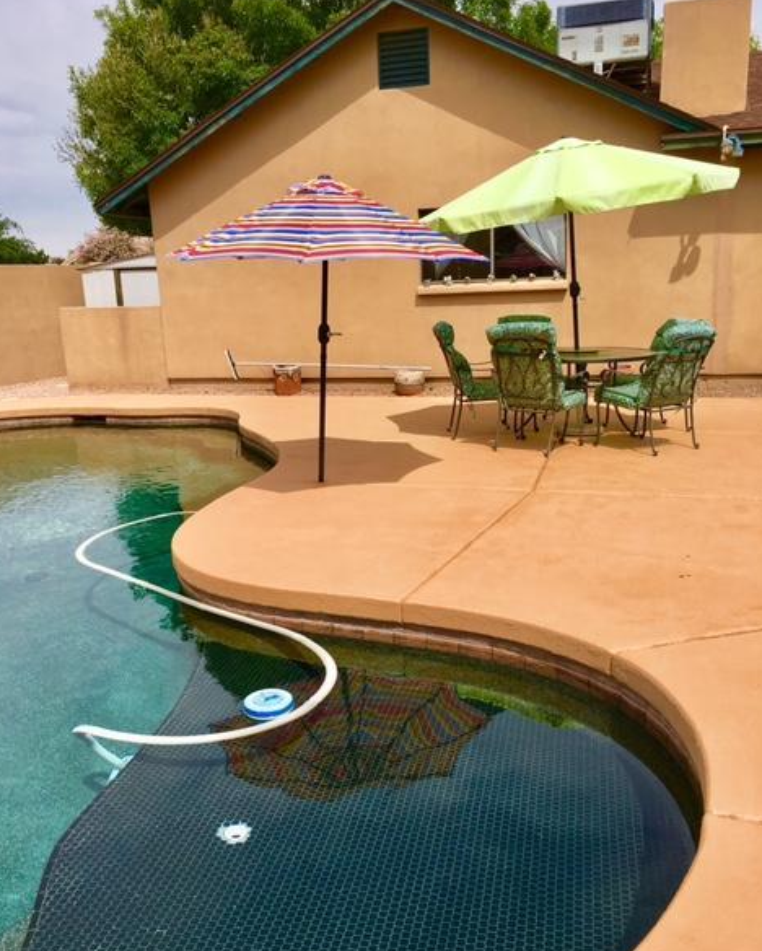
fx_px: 873
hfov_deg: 47.2
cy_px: 502
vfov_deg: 57.1
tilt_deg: -13.3
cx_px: 379
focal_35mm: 31
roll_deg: +1.5
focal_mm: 4.15
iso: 25
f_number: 2.2
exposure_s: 1/2137
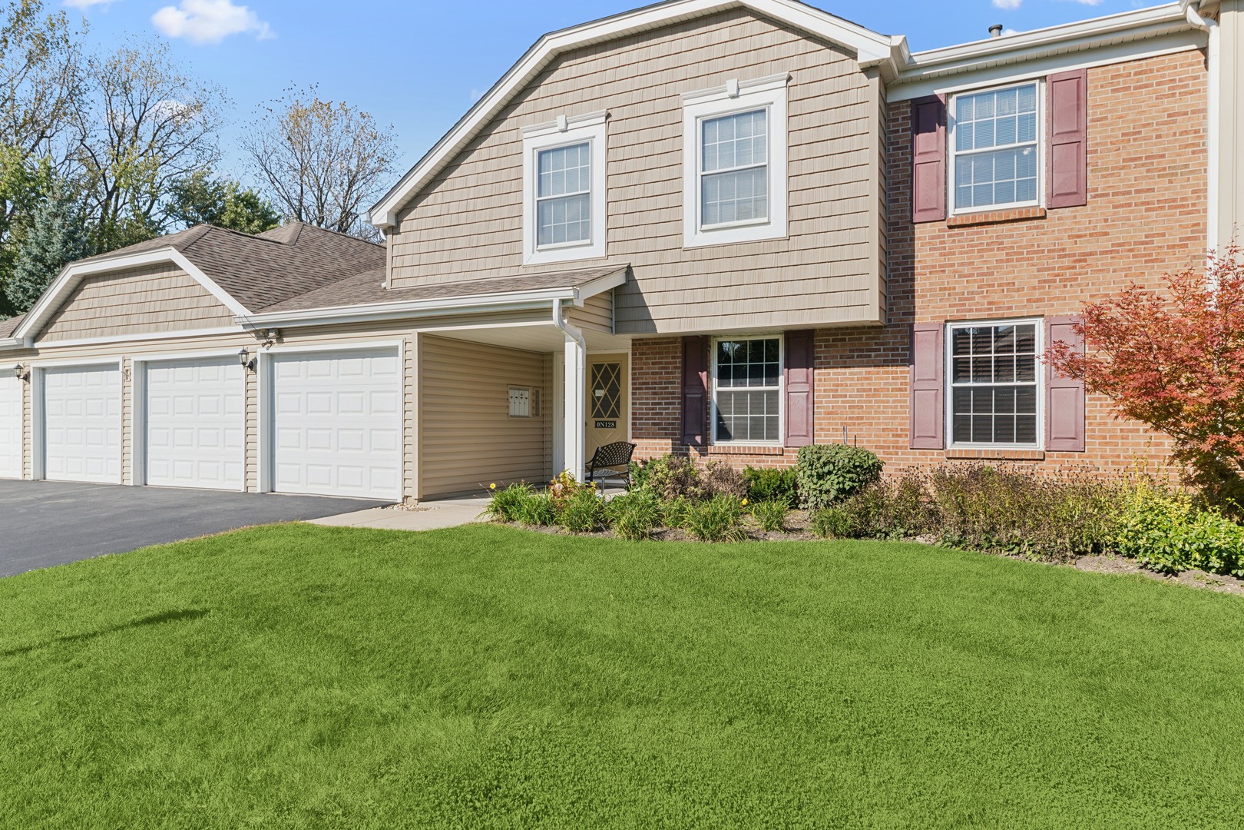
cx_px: 622
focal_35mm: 22
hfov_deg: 78.6
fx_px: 760
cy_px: 415
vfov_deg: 57.2
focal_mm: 22
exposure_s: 1/125
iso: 100
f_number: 13
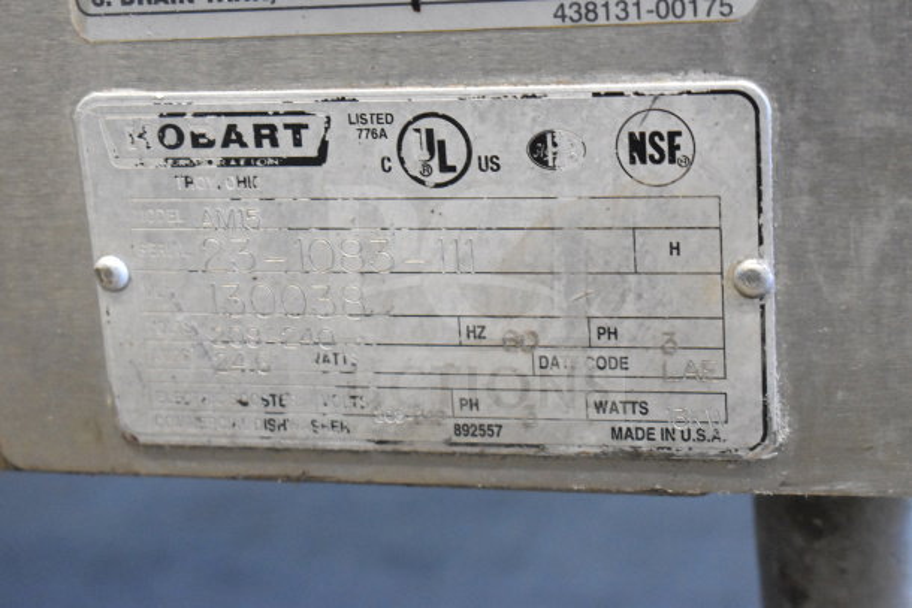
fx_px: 2090
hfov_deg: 24.6
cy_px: 304
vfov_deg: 16.6
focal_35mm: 82
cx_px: 456
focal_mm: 55
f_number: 5.6
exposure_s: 1/100
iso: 8000
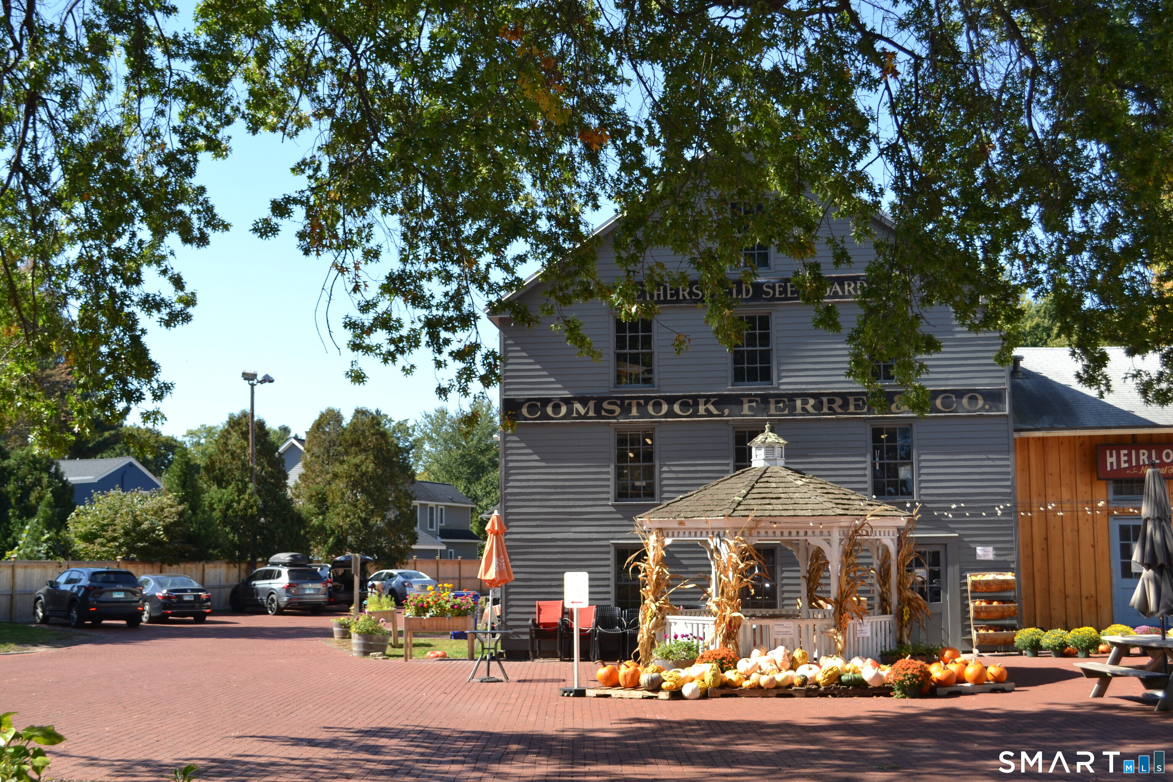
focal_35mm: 42
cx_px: 586
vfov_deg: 31.9
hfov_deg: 46.4
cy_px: 391
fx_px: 1368
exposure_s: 1/200
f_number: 5
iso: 100
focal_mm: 28
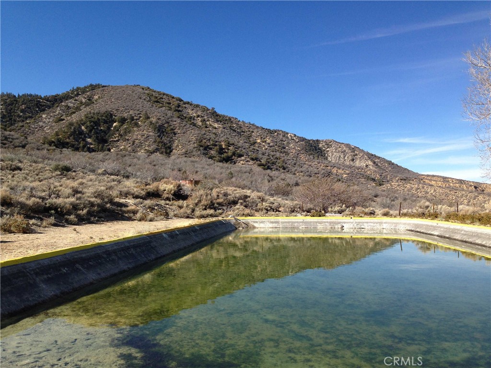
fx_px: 468
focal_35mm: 33
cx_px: 246
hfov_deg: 55.4
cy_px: 184
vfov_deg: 42.9
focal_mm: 4.12
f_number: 2.4
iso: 50
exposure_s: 1/1290
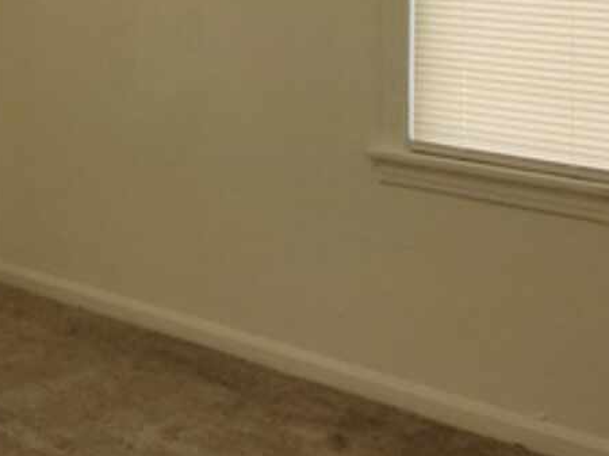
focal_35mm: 74
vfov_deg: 18.8
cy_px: -93
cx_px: -214
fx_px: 1301
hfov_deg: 23.0
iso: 64
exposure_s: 1/120
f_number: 1.8
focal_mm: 5.4
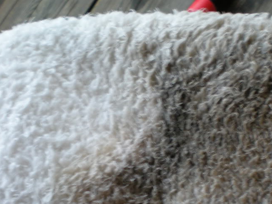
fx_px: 471
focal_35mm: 60
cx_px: 176
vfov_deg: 24.2
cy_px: 145
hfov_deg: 32.0
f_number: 3.1
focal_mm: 6.3
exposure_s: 1/18.2
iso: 200
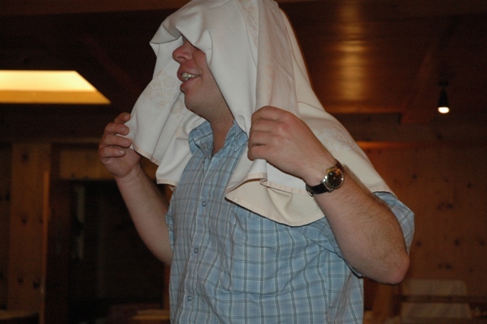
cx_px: 244
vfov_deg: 17.5
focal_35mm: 78
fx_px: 1055
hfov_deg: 26.0
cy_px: 162
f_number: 4.5
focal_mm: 52
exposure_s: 1/60
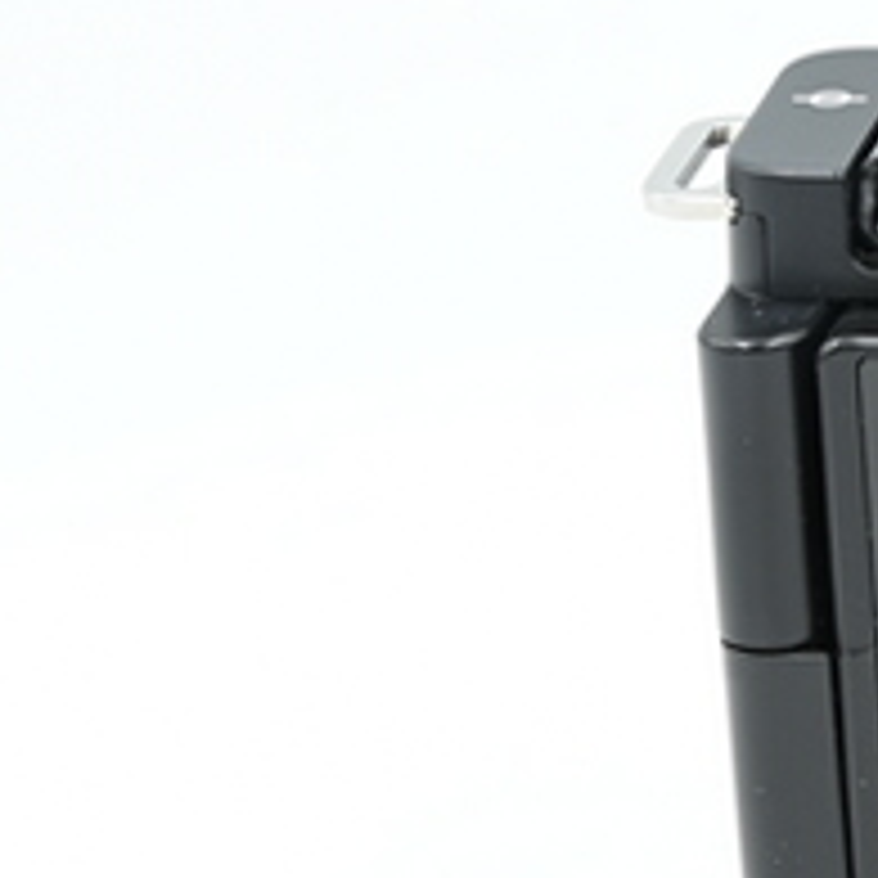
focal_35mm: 267
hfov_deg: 6.4
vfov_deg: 6.6
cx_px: 1747
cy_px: 471
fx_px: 7662
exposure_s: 1/8
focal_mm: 63
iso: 100
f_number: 14
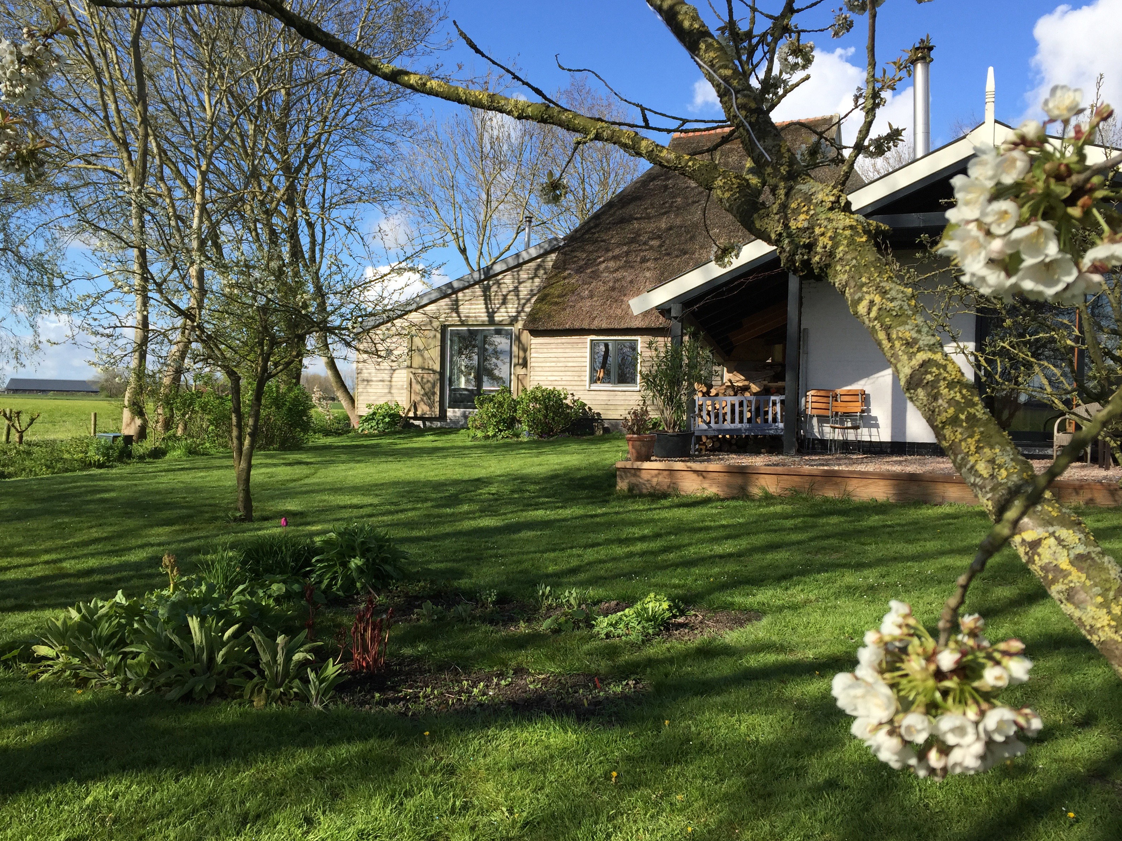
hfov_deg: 60.0
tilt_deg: -1.8
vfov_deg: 46.8
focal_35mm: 30
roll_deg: -1.6
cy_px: 418
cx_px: 543
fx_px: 972
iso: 32
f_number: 2.2
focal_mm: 4.15
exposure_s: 1/1276
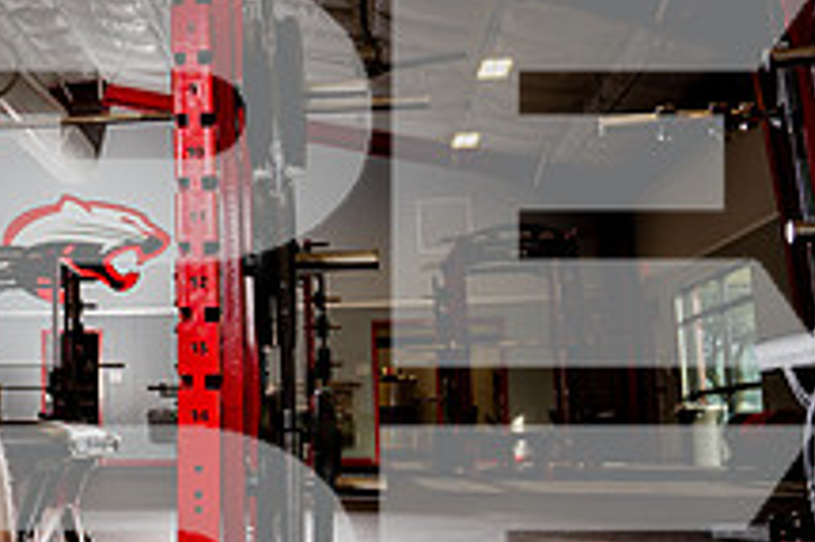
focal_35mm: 54
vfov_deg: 24.9
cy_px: 169
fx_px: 1222
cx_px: -136
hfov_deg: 31.5
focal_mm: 20
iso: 100
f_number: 4
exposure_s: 1/250
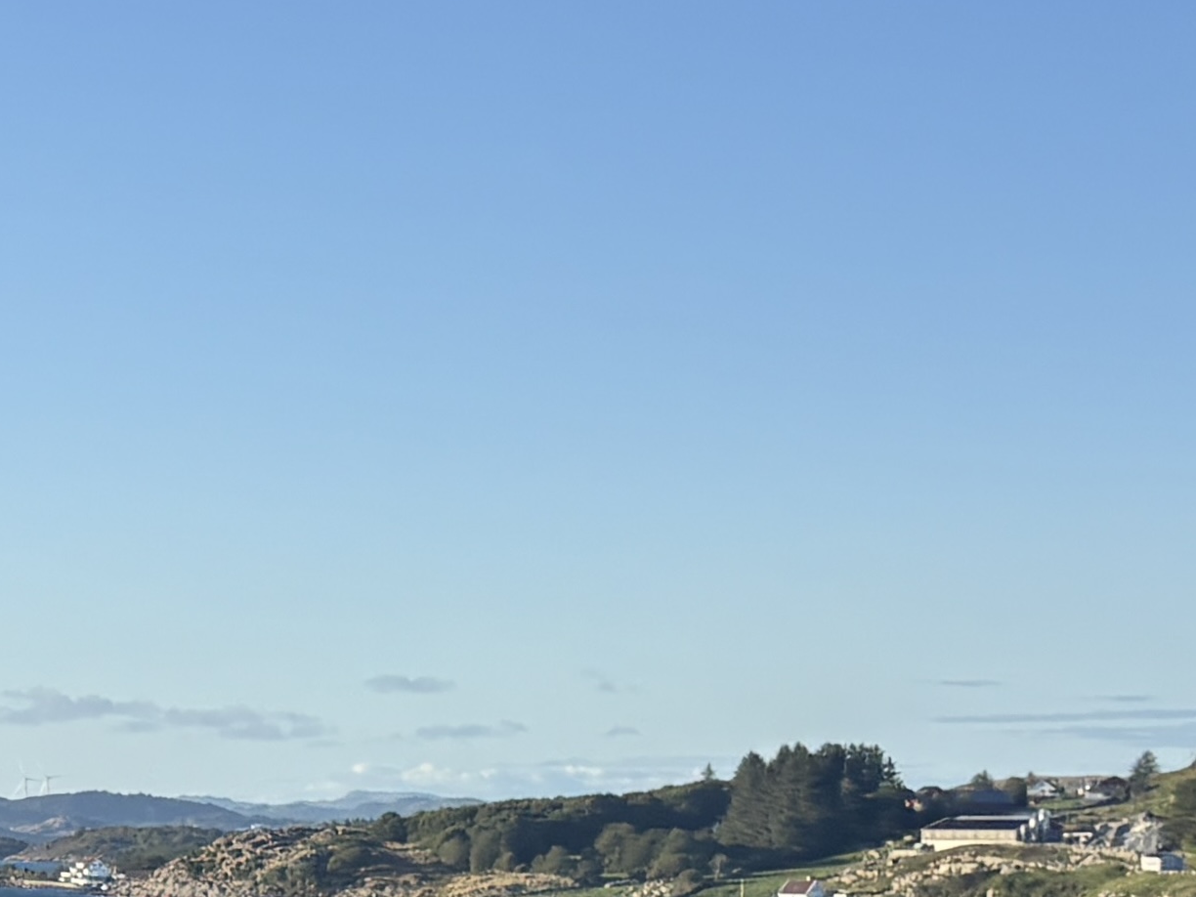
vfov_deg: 12.4
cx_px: -394
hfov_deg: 15.9
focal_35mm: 117
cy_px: 1056
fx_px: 4042
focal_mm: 5.96
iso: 50
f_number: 1.6
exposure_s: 1/873
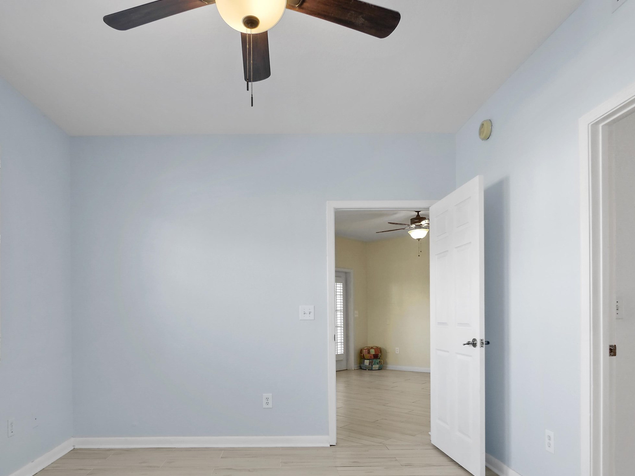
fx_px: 404
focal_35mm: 22
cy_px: 301
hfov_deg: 76.1
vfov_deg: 60.2
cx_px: 280
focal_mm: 7
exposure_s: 1/15
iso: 400
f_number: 4
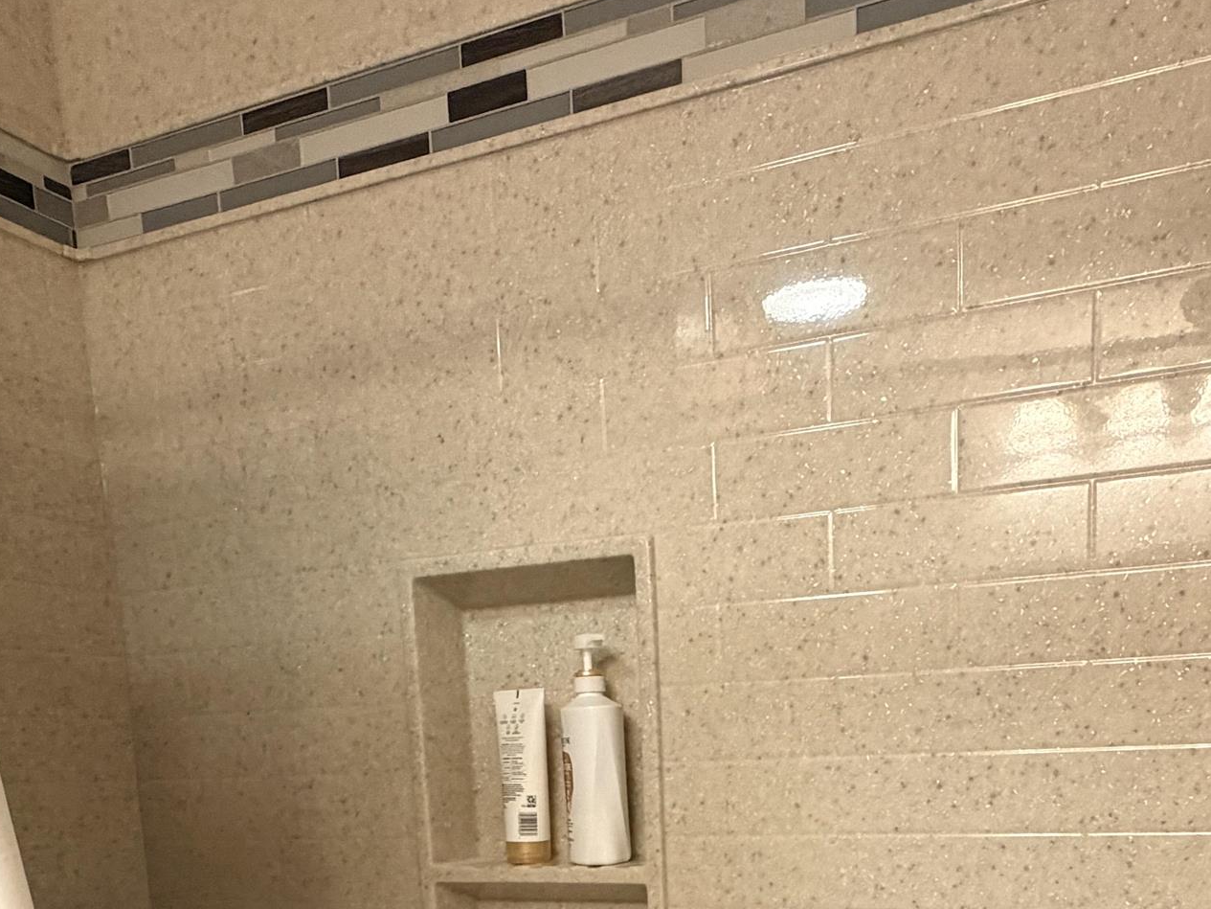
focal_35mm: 34
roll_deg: +1.8
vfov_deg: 36.5
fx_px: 1190
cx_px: 676
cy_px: 955
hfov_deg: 53.8
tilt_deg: -9.2
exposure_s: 1/60
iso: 320
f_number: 2.2
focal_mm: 2.22
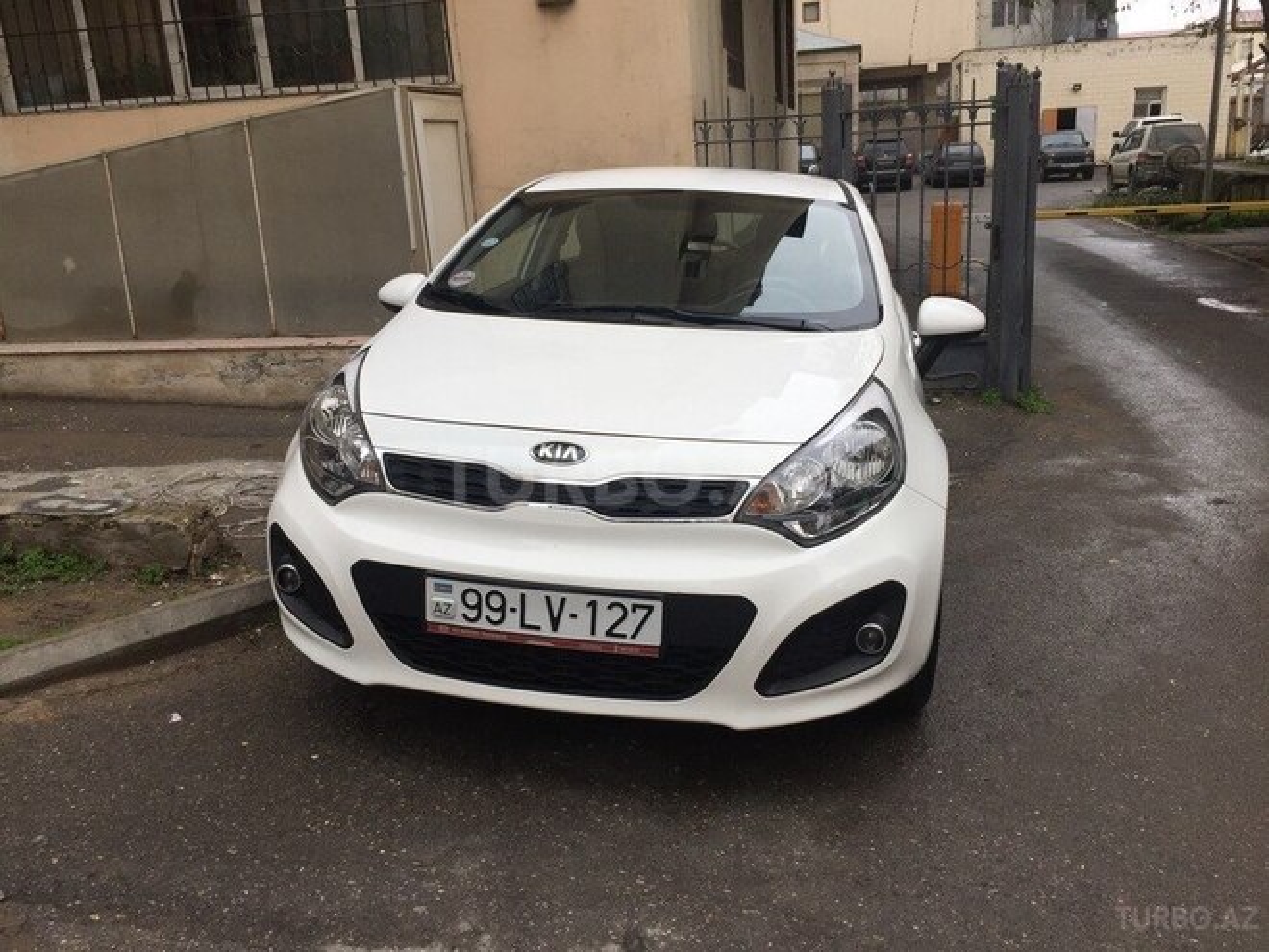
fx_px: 1063
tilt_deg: -16.5
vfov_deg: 48.2
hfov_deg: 61.7
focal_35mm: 29
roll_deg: +3.5
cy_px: 476
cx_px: 634
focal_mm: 4.15
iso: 32
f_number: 2.2
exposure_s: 1/399
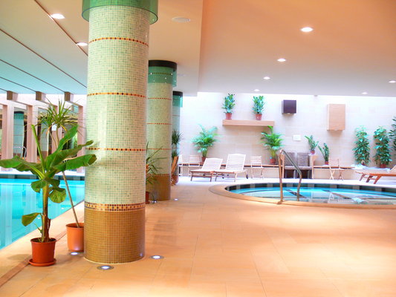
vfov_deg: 40.7
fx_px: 400
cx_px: 198
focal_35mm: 35
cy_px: 148
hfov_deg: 52.6
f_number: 2.8
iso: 200
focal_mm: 7.4
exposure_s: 1/6
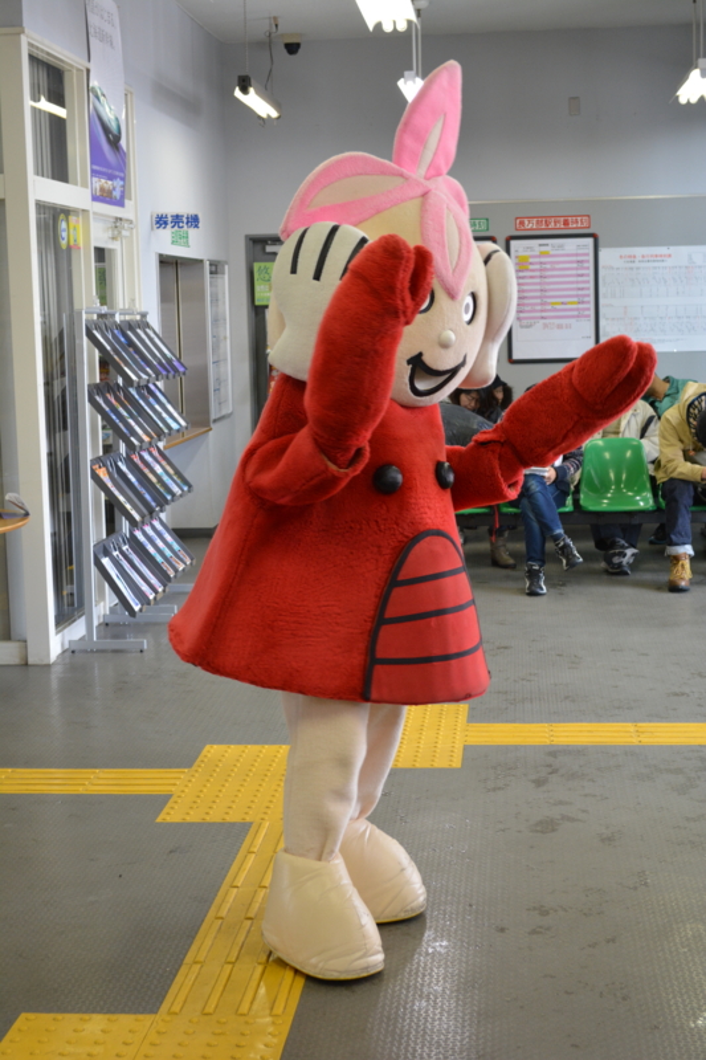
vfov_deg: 33.4
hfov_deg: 22.6
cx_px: 353
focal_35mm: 60
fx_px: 1766
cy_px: 530
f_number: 5.3
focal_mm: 40
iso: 800
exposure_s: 1/80
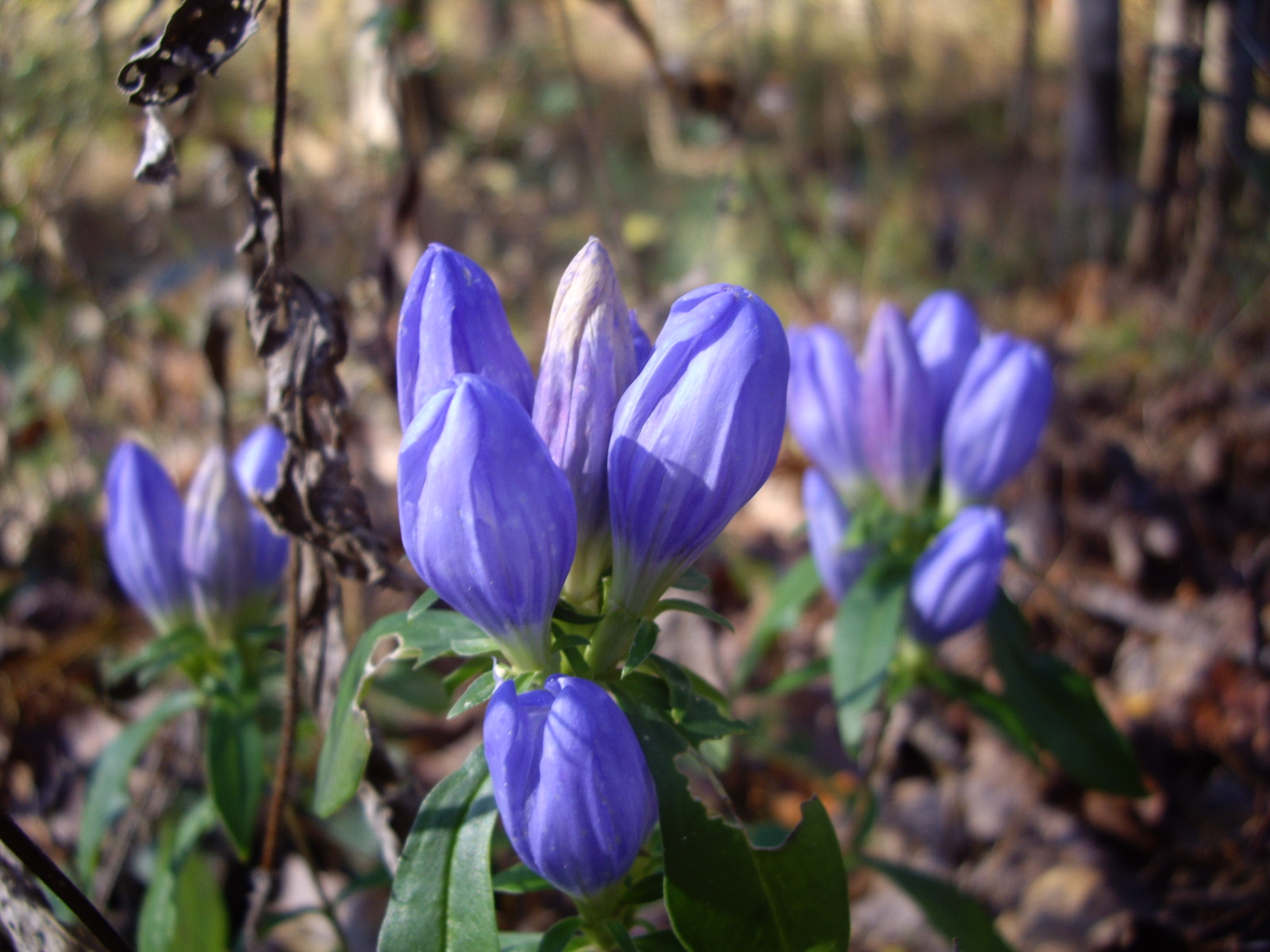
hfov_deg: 49.0
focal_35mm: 38
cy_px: 476
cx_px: 635
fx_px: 1394
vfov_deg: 37.7
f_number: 2.8
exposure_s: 1/80
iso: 64
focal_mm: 7.9
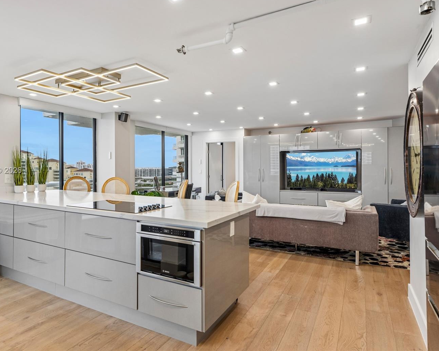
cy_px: 171
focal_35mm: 22
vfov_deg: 63.1
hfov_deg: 74.6
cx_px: 187
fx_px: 286
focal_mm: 19
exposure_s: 1/30
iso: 200
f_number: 9
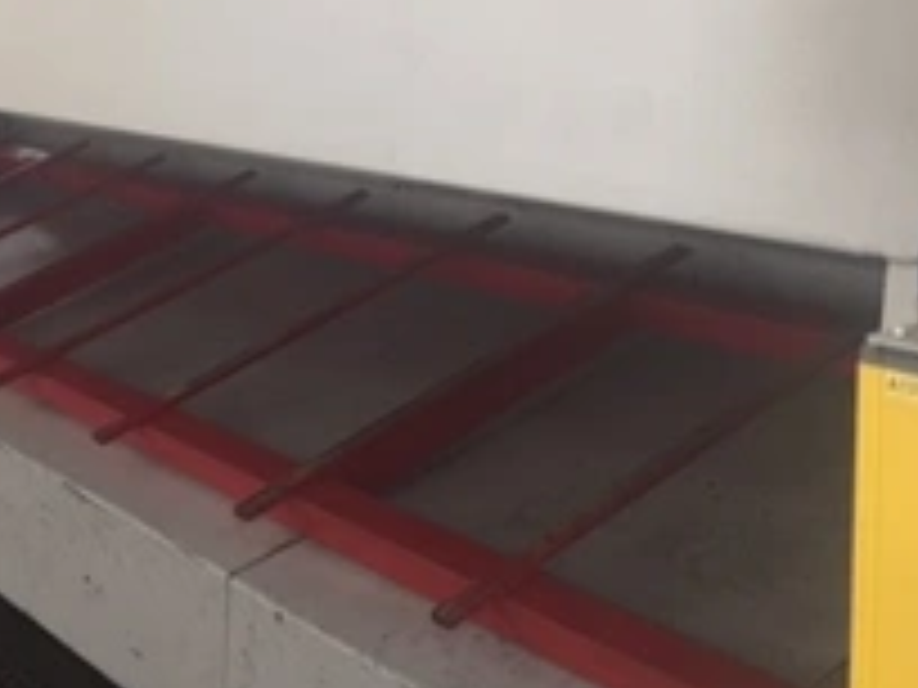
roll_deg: -3.8
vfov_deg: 25.5
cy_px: 225
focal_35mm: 57
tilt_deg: -6.7
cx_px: 216
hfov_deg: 33.0
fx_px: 1512
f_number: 2.2
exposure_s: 1/30
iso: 50
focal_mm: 4.15
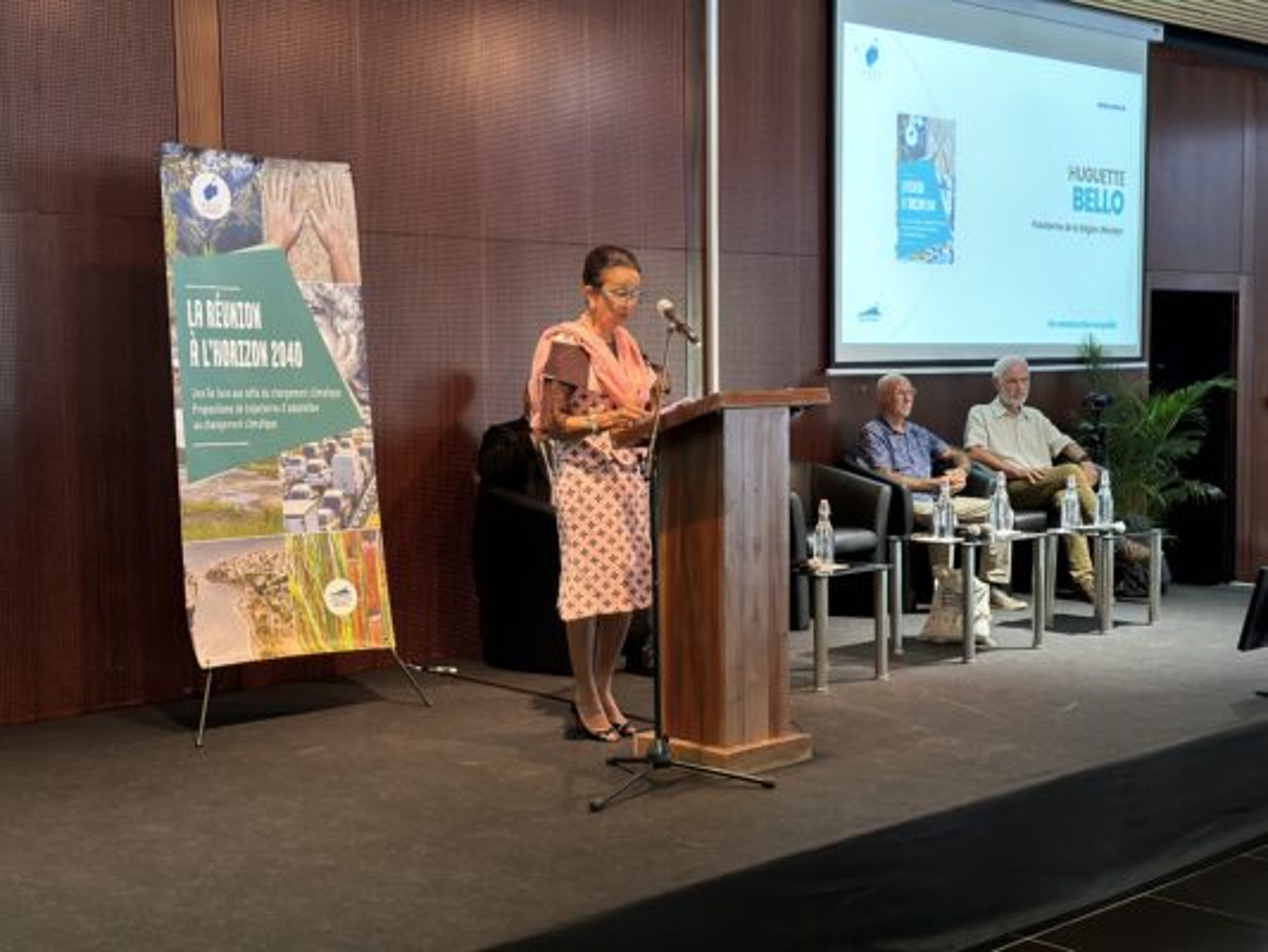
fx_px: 1759
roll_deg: +0.5
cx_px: 634
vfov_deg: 30.3
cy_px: 476
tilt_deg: -3.8
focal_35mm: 48
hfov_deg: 39.6
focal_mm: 6.86
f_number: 1.78
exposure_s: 1/50
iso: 320
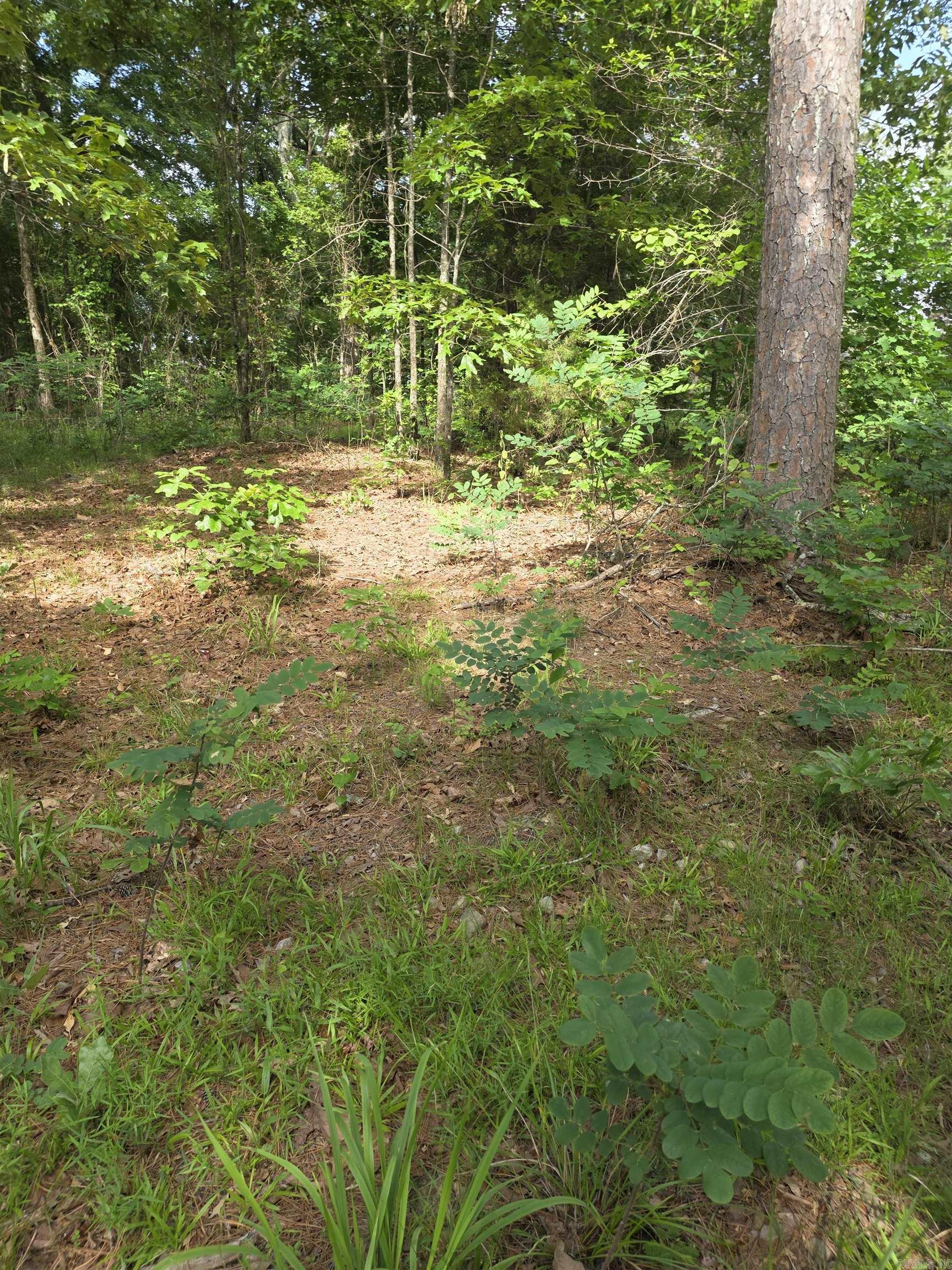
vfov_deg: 73.9
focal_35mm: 23
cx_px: 476
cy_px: 635
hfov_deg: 58.9
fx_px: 843
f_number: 1.7
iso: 50
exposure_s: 1/359
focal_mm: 6.3
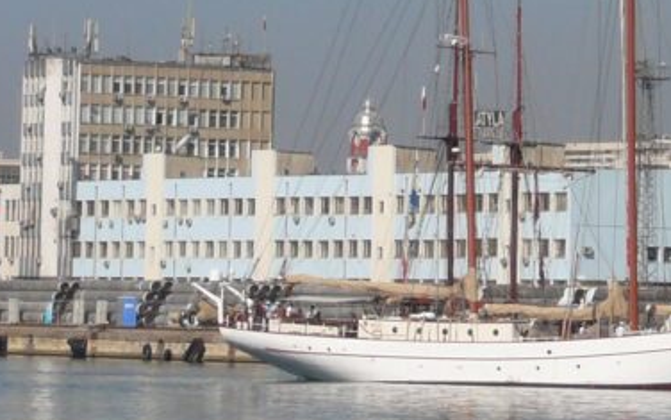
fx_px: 5011
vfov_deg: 4.8
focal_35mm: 274
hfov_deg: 7.6
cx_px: 551
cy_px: -97
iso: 80
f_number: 6.3
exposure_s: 1/500
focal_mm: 14.1
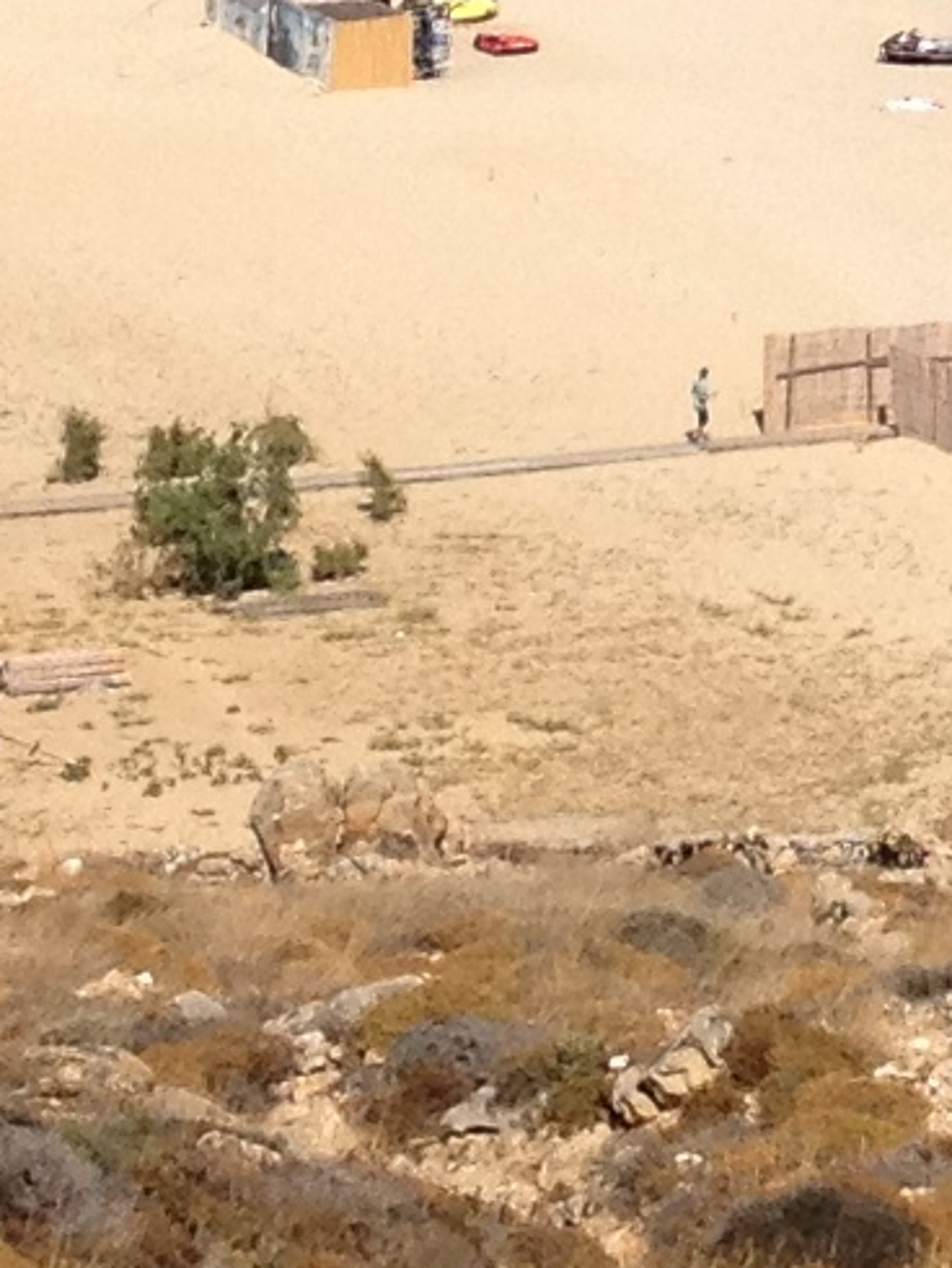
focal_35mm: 233
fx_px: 8536
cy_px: -673
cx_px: 1808
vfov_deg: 8.3
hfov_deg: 6.2
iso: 50
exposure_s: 1/2304
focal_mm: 4.28
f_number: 2.4
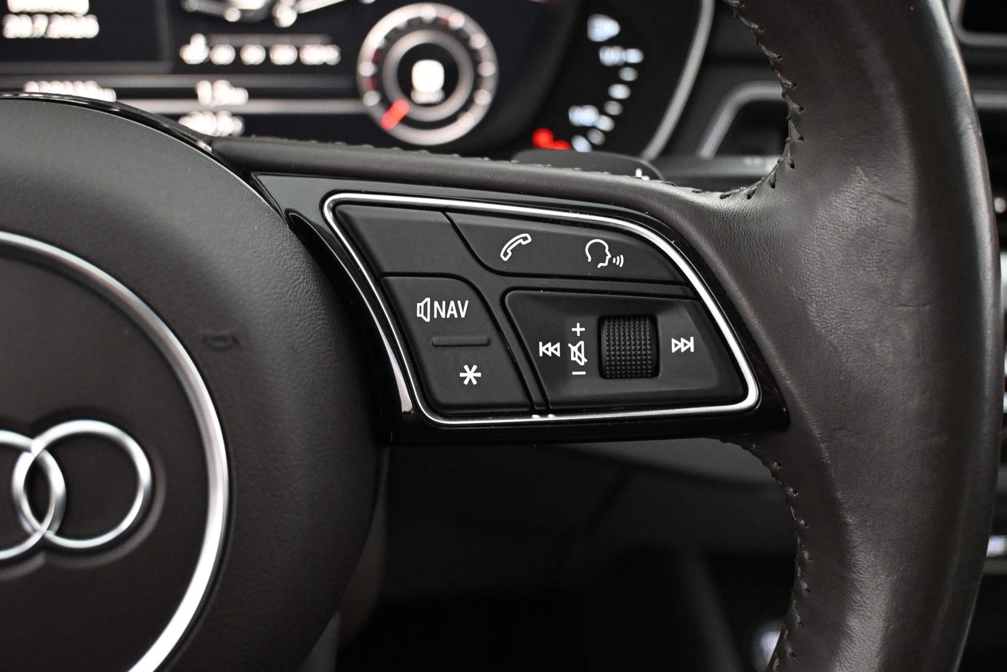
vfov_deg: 33.6
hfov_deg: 48.7
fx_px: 1112
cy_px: 336
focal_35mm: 40
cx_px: 504
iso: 4000
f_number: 4.5
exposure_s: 1/25
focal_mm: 26.5
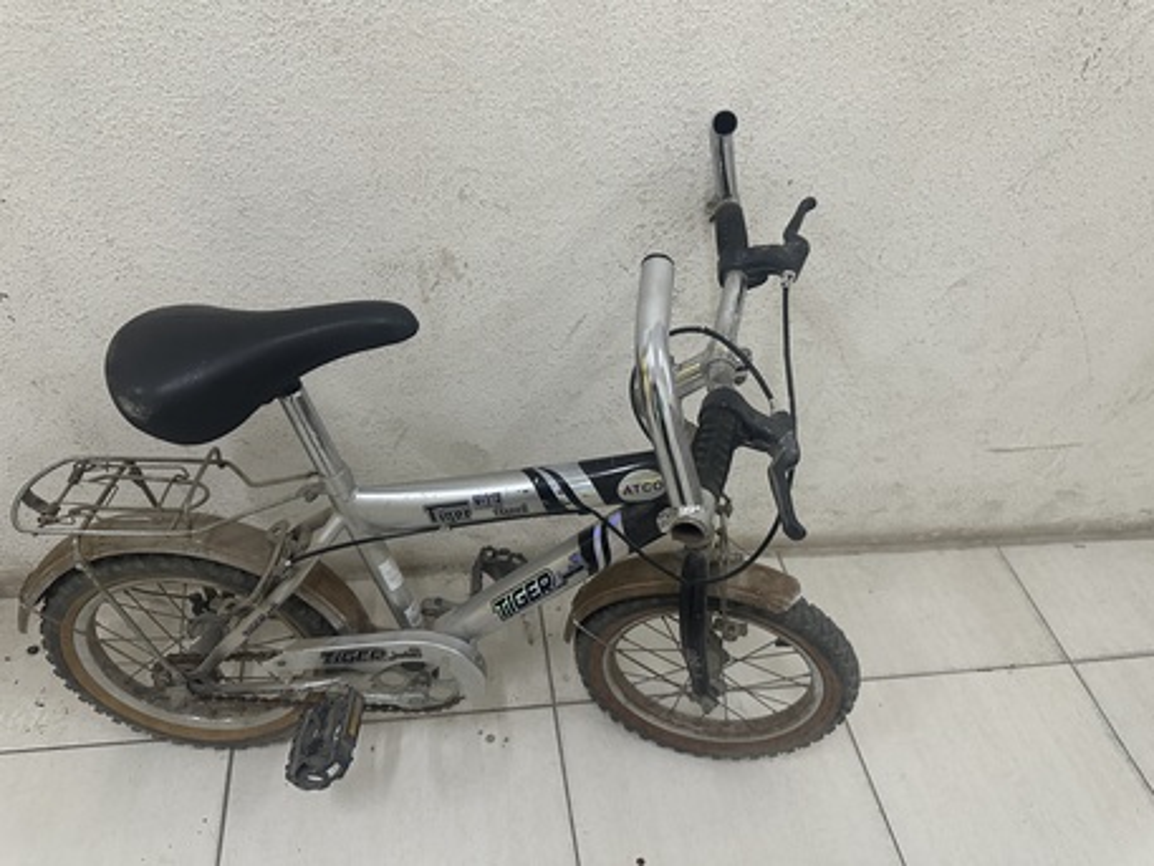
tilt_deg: -43.1
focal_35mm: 24
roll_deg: -10.9
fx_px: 800
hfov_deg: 71.6
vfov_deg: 56.8
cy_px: 433
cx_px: 577
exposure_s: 1/60
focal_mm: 6.86
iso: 500
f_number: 1.78
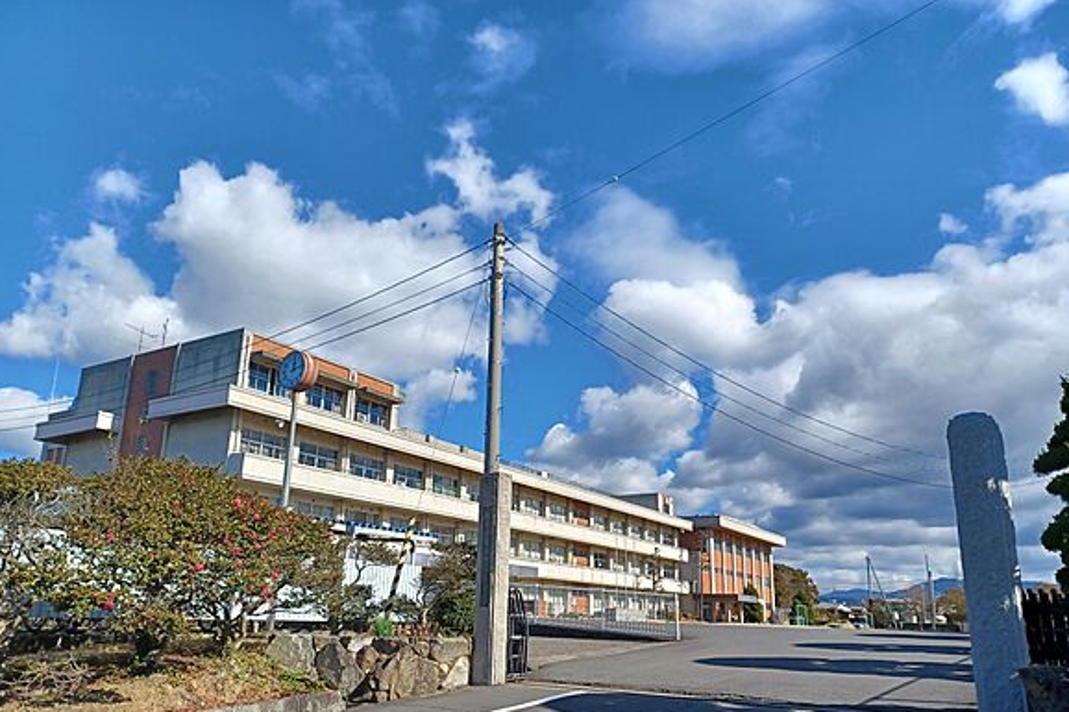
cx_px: 544
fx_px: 801
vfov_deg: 47.7
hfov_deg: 67.4
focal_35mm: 27
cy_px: 412
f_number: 1.8
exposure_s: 1/571
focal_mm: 4.6
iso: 32
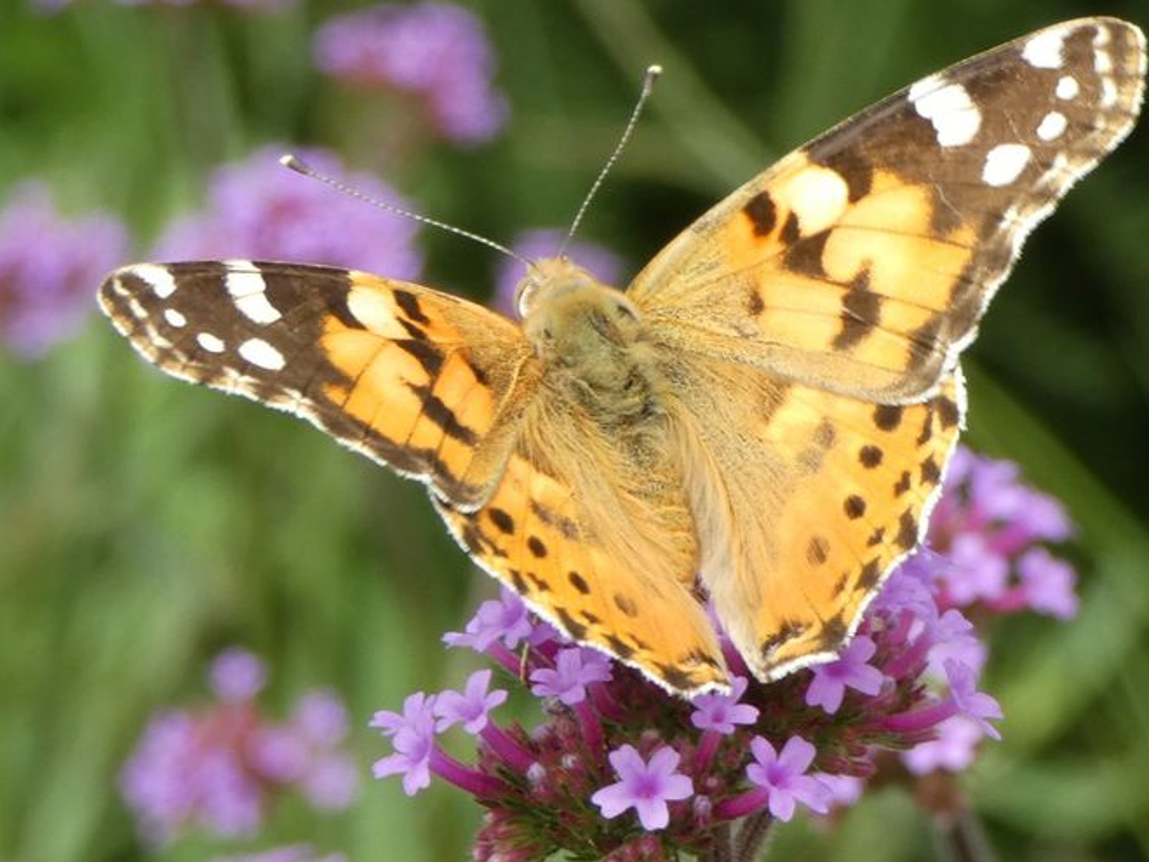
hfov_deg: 10.6
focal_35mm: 186
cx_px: 643
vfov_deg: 8.0
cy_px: 404
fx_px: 6174
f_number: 5.3
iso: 80
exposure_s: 1/80
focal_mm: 25.8
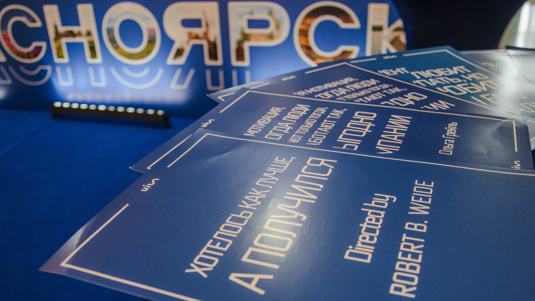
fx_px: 468
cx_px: 281
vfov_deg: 35.5
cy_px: 178
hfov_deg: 59.5
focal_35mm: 33
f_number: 3.5
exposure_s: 1/80
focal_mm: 18
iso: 1250
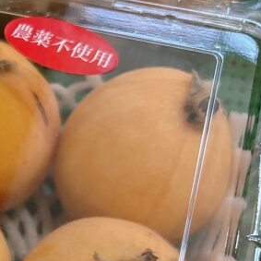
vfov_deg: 21.8
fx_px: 665
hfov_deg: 19.3
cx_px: -133
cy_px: 218
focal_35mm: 78
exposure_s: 1/120
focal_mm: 5.96
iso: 125
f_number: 1.6
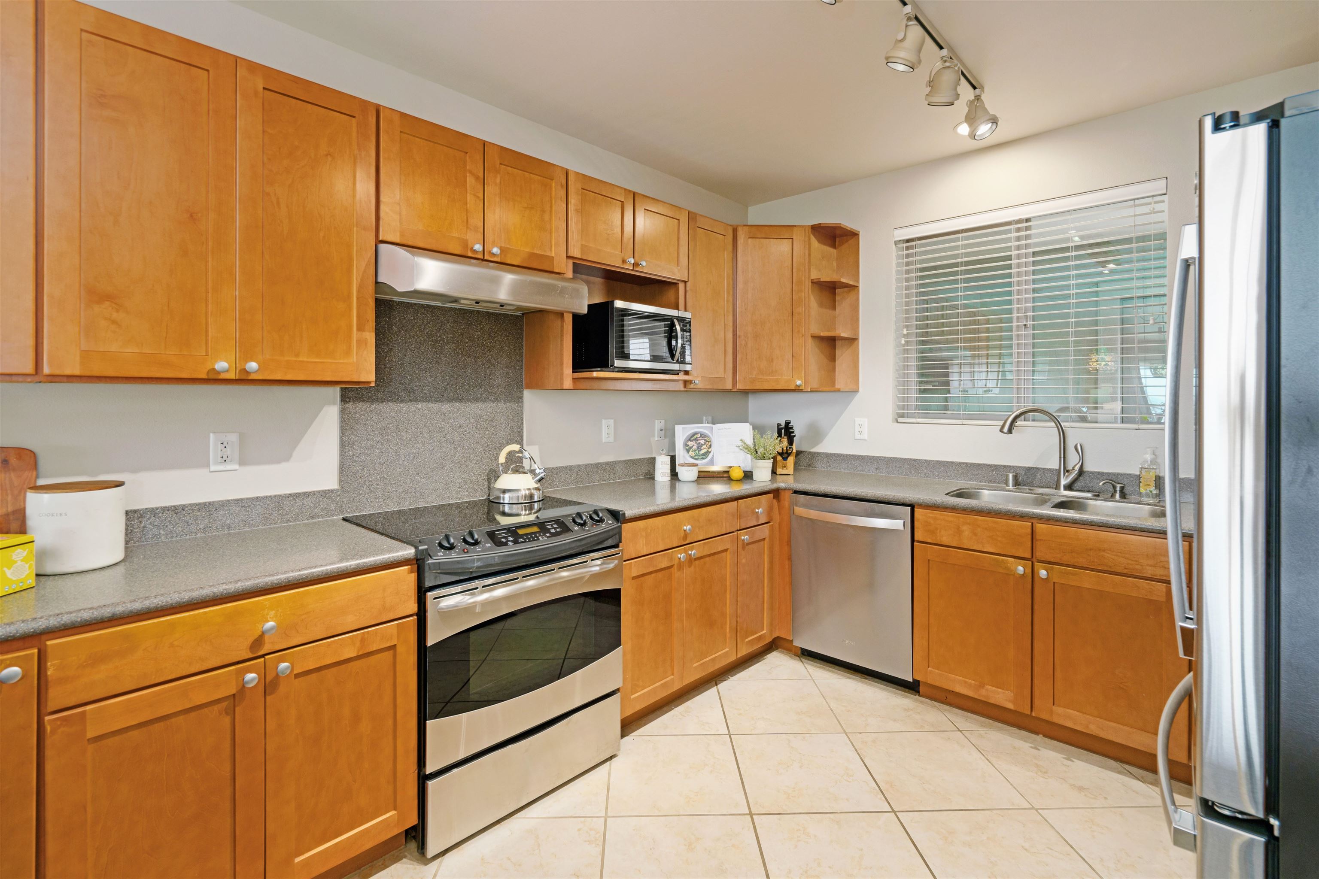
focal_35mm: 16
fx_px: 586
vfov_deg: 73.7
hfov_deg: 96.7
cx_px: 660
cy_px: 440
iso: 800
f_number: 9
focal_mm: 16
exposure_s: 1/10
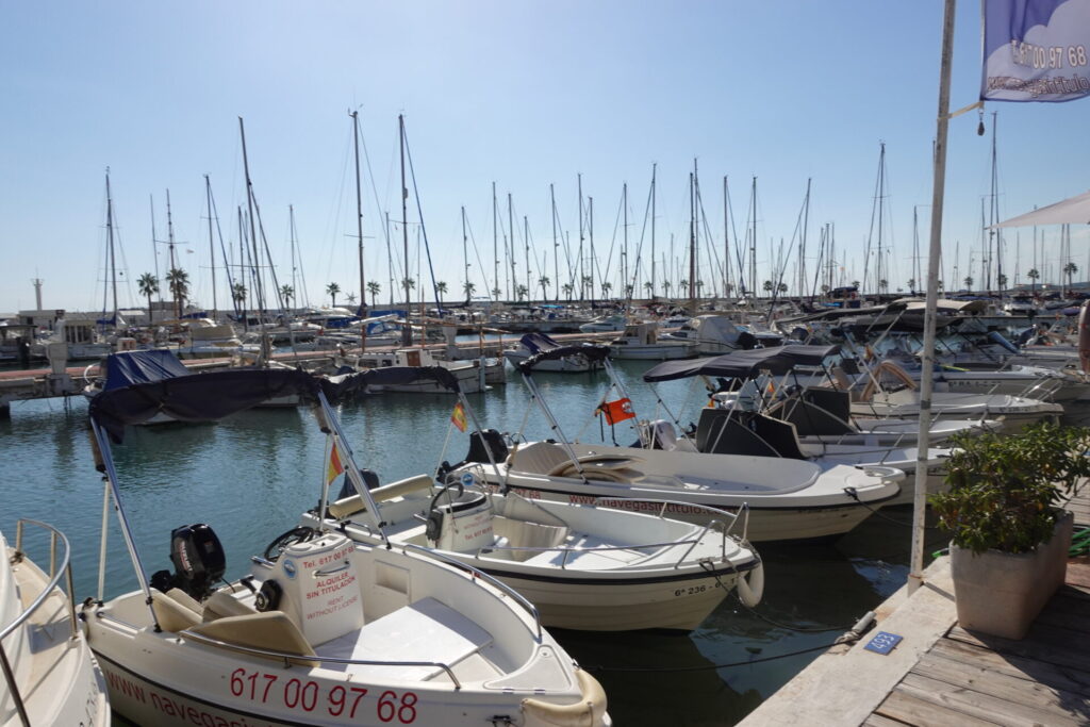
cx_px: 545
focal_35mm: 24
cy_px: 364
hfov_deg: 73.7
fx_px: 727
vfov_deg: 53.1
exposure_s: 1/250
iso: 250
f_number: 5.6
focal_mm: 9.4
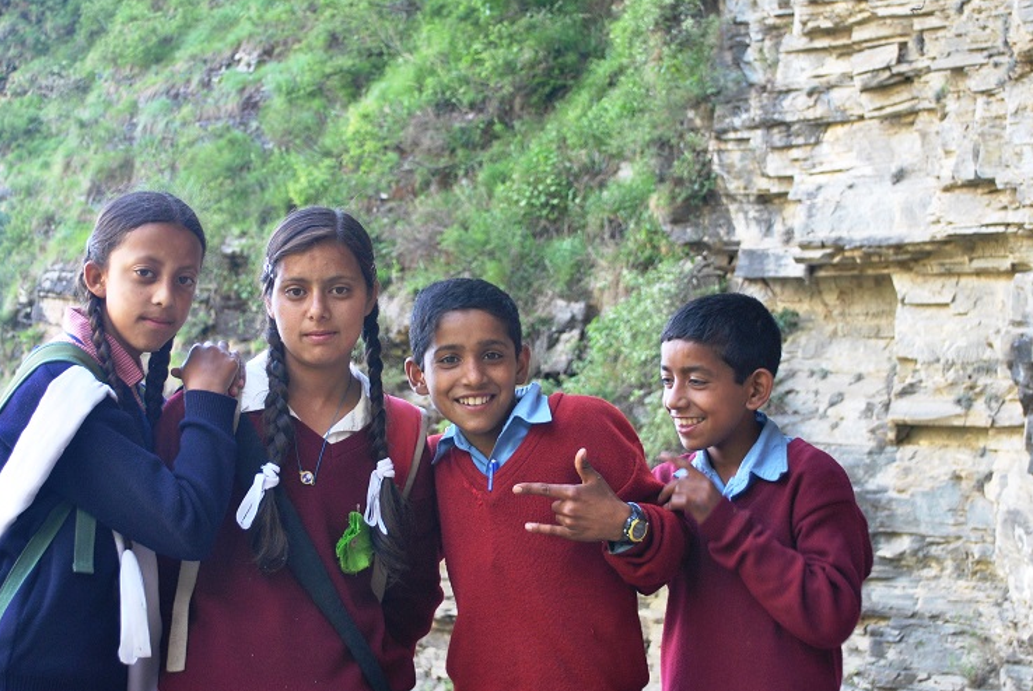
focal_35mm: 63
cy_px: 337
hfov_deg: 31.8
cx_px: 454
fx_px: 1810
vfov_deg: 21.6
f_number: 4.8
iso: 280
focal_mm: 32
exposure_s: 1/30
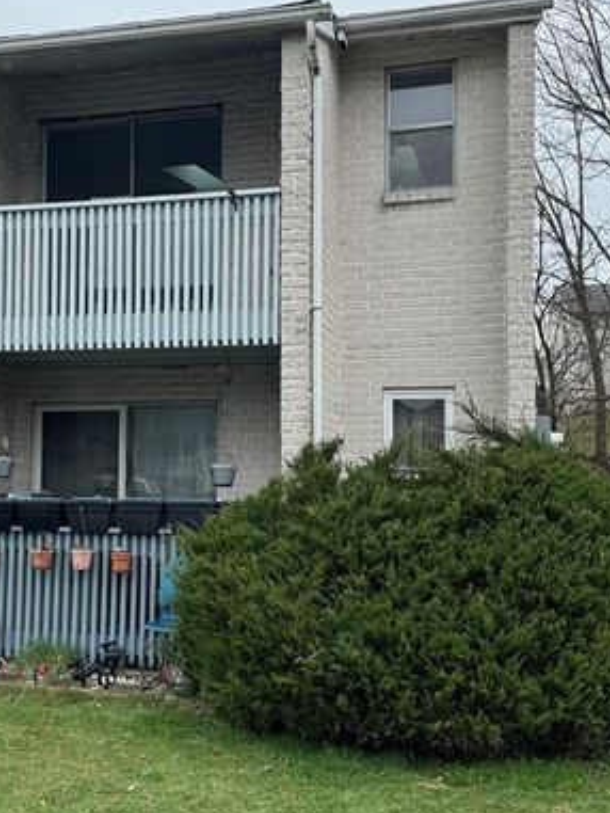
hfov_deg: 34.0
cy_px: 411
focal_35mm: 42
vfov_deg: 44.8
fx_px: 986
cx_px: 200
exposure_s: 1/1869
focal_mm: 6.86
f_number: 1.78
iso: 80
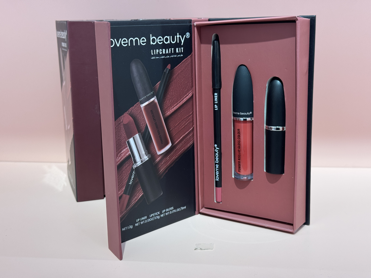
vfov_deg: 30.3
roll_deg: +1.3
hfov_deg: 39.7
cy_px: 139
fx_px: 514
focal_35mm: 48
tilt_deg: -12.8
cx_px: 186
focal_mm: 6.76
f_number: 1.78
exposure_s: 1/142
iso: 50
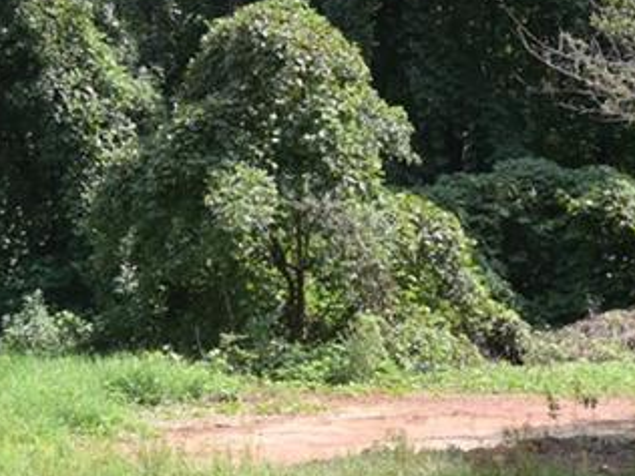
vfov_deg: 13.7
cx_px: 139
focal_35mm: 108
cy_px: 108
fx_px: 1973
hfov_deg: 18.1
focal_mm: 23
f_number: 4.5
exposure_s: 1/4000
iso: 1000
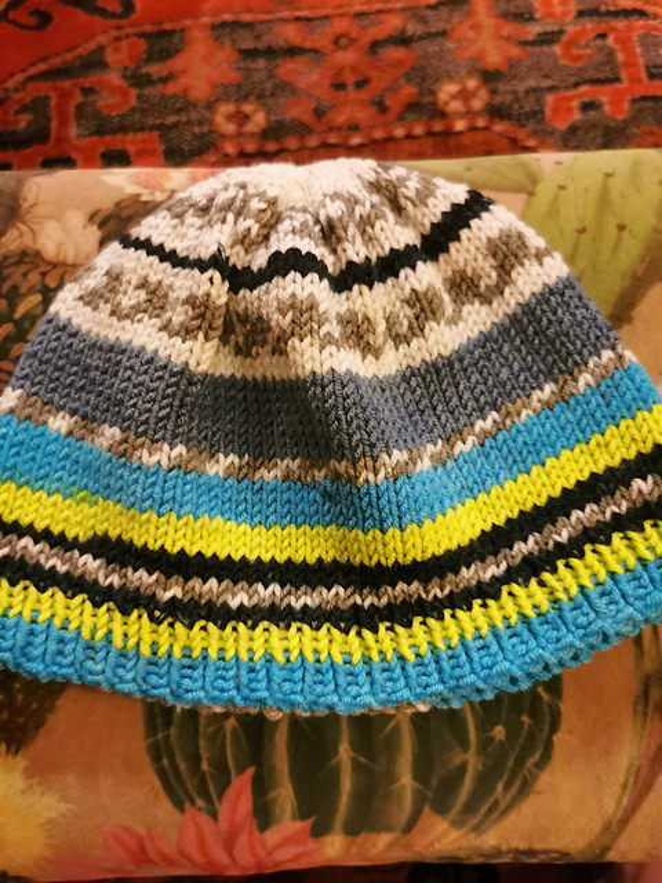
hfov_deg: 51.4
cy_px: 442
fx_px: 688
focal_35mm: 27
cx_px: 331
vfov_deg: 65.3
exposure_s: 1/20
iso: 1000
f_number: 1.6
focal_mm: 5.56
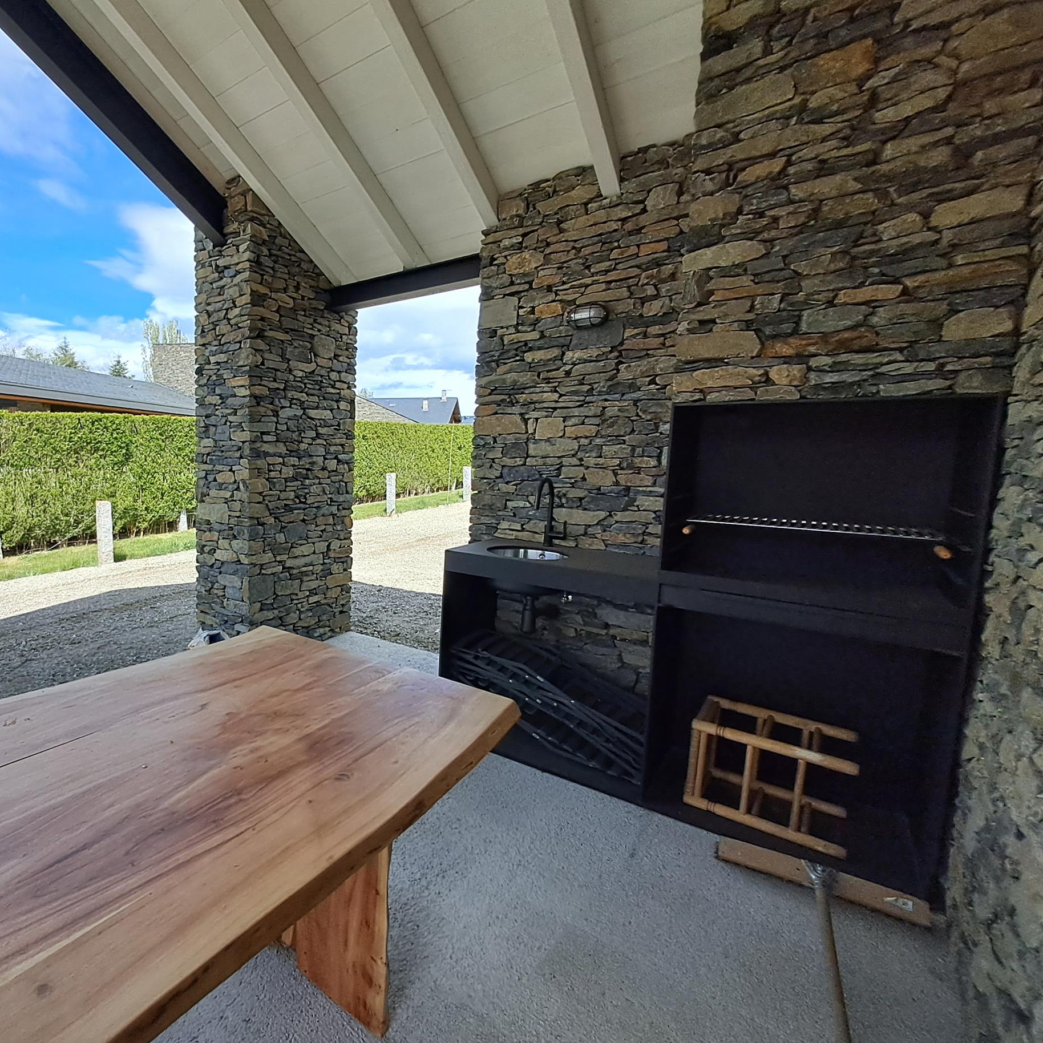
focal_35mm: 16
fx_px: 545
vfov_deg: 87.4
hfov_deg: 83.5
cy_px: 513
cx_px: 324
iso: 40
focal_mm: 1.42
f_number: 2.2
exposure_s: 1/1443
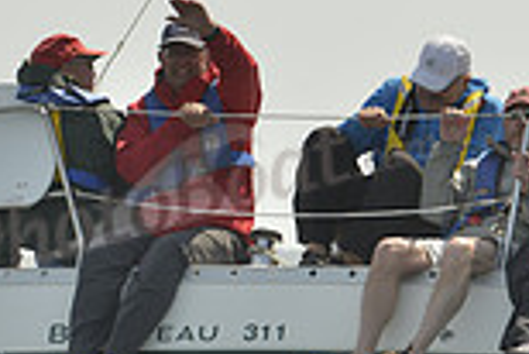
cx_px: 618
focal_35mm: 527
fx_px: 7751
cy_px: 325
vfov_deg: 2.6
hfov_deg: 3.9
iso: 200
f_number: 6.3
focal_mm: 140
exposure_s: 1/1250
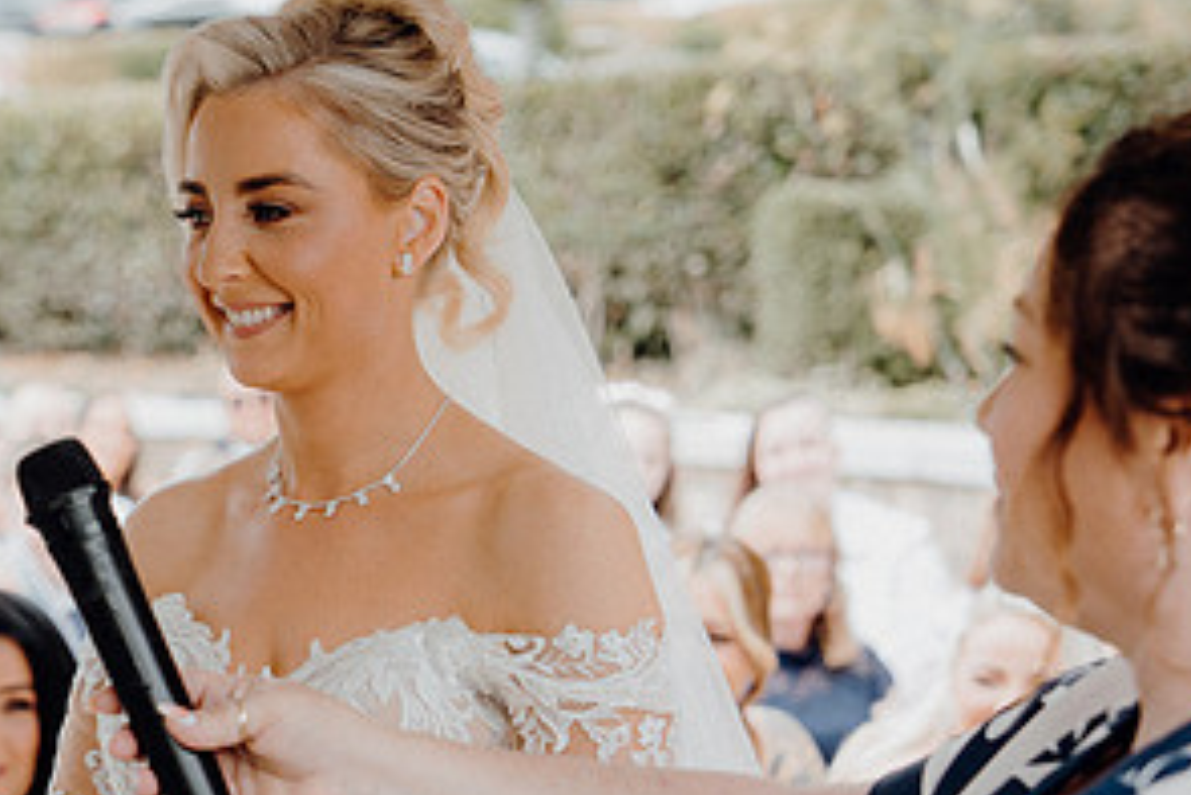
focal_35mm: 118
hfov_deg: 17.1
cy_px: 664
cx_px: 97
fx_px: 3906
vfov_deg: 11.6
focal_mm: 60
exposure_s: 1/200
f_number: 3.5
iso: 125
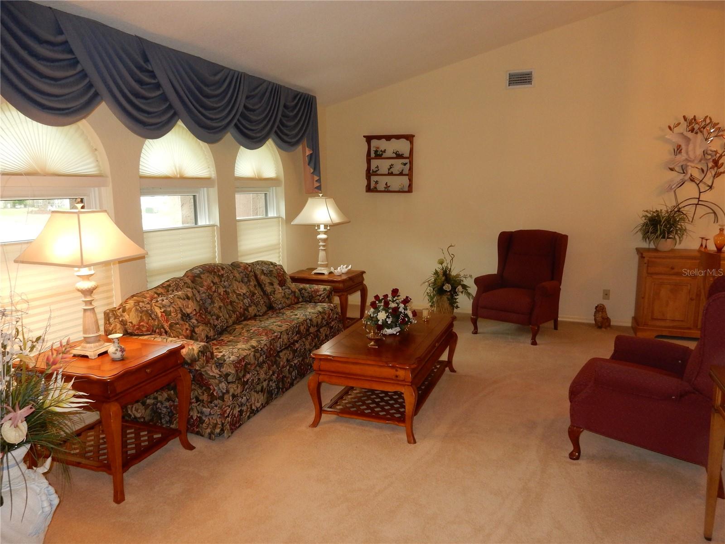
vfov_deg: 54.9
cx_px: 362
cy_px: 272
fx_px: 524
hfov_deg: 69.4
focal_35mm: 25
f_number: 3.7
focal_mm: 4.5
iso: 200
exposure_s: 1/30
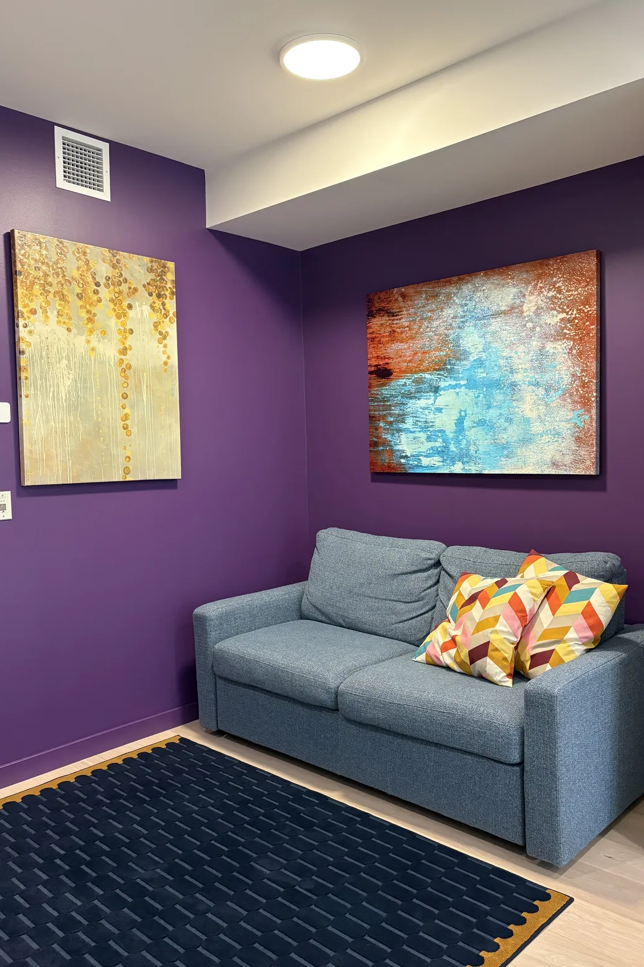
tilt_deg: -2.3
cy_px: 488
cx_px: 339
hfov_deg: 46.4
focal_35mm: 28
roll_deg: +1.9
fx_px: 751
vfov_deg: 65.5
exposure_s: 1/60
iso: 250
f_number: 1.6
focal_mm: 5.96
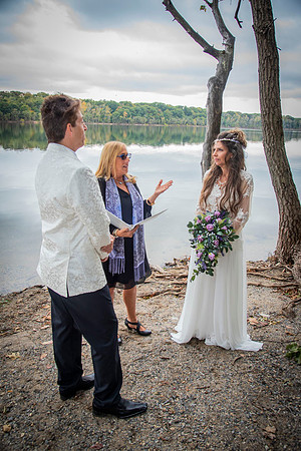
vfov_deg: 65.5
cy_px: 226
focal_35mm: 28
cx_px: 150
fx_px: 351
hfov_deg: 46.4
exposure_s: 1/200
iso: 500
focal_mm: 28
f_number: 5
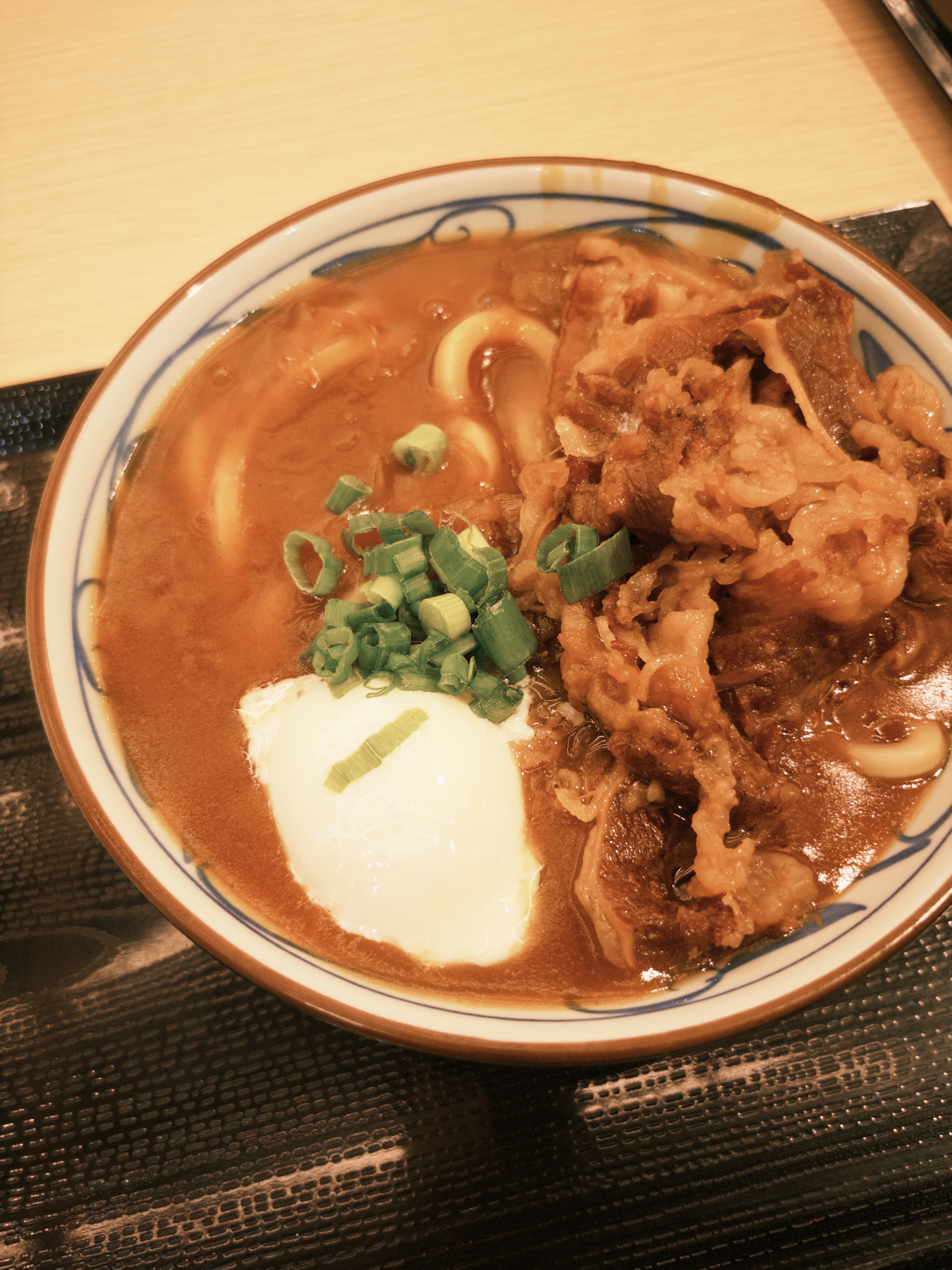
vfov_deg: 67.3
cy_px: 635
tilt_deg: -64.4
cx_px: 476
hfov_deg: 53.1
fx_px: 953
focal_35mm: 26
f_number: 1.6
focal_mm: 5.96
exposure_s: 1/120
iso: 100
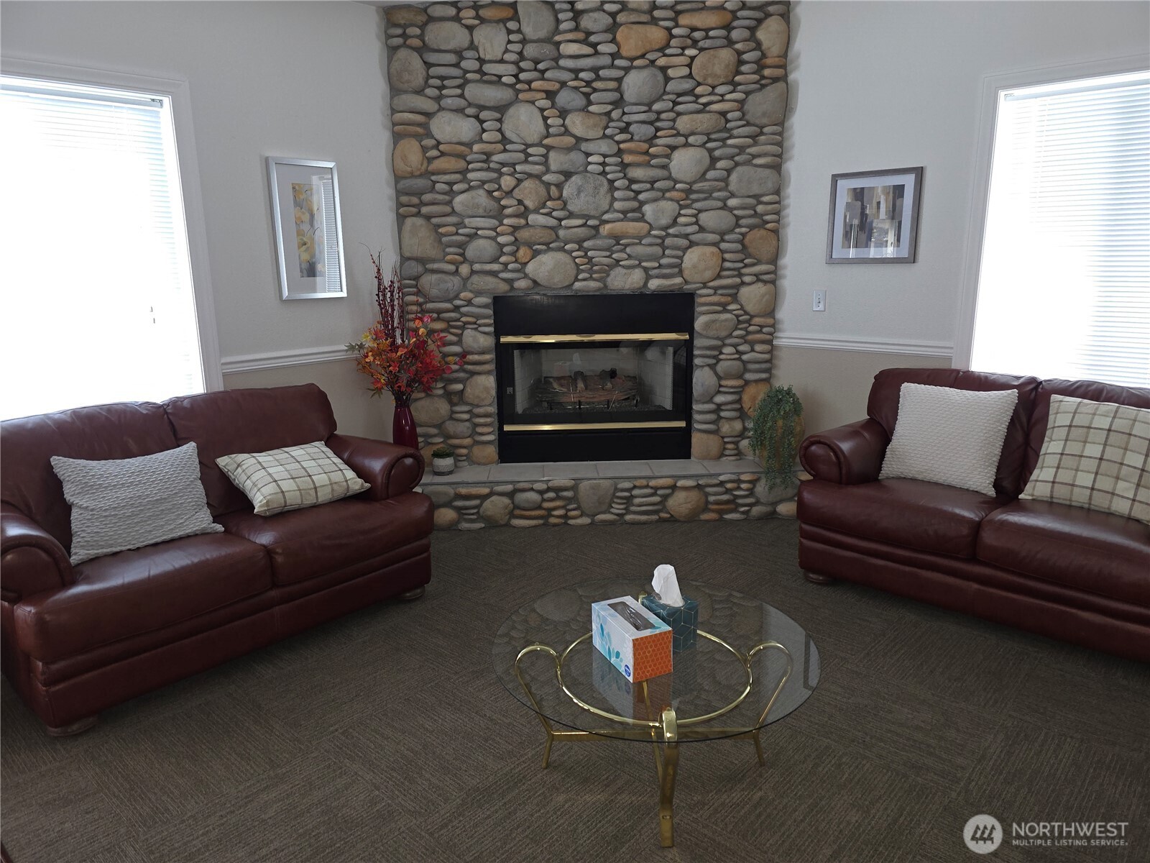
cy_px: 432
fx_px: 764
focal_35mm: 23
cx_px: 575
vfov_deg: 58.9
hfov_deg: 73.9
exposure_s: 1/24
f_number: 1.7
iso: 125
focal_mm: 6.3
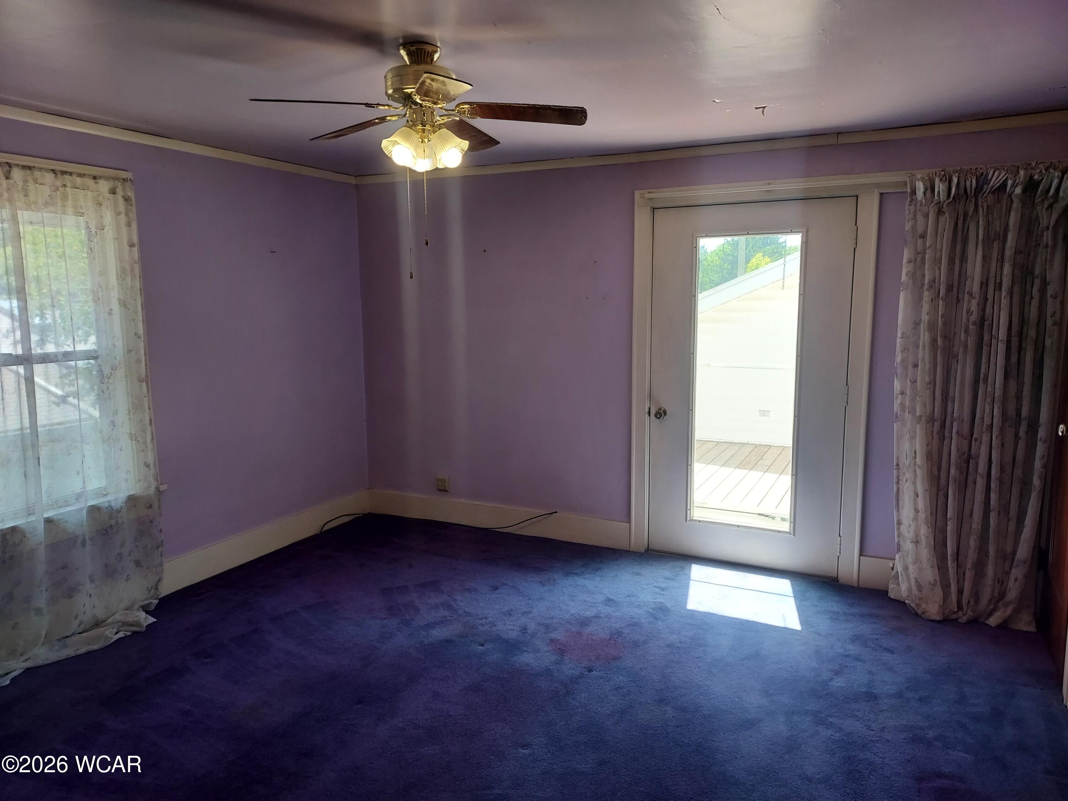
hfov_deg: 71.6
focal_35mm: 24
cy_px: 400
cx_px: 534
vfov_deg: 56.8
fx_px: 740
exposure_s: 1/60
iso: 64
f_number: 1.8
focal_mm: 4.6
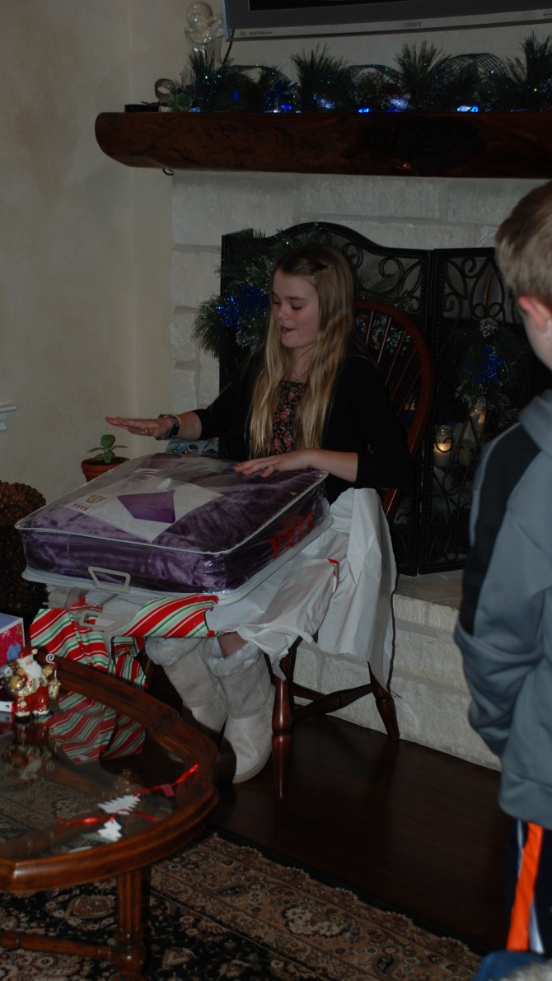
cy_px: 490
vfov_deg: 34.9
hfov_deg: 20.0
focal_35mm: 60
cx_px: 223
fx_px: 1561
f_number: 4.5
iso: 200
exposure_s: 1/60
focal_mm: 38
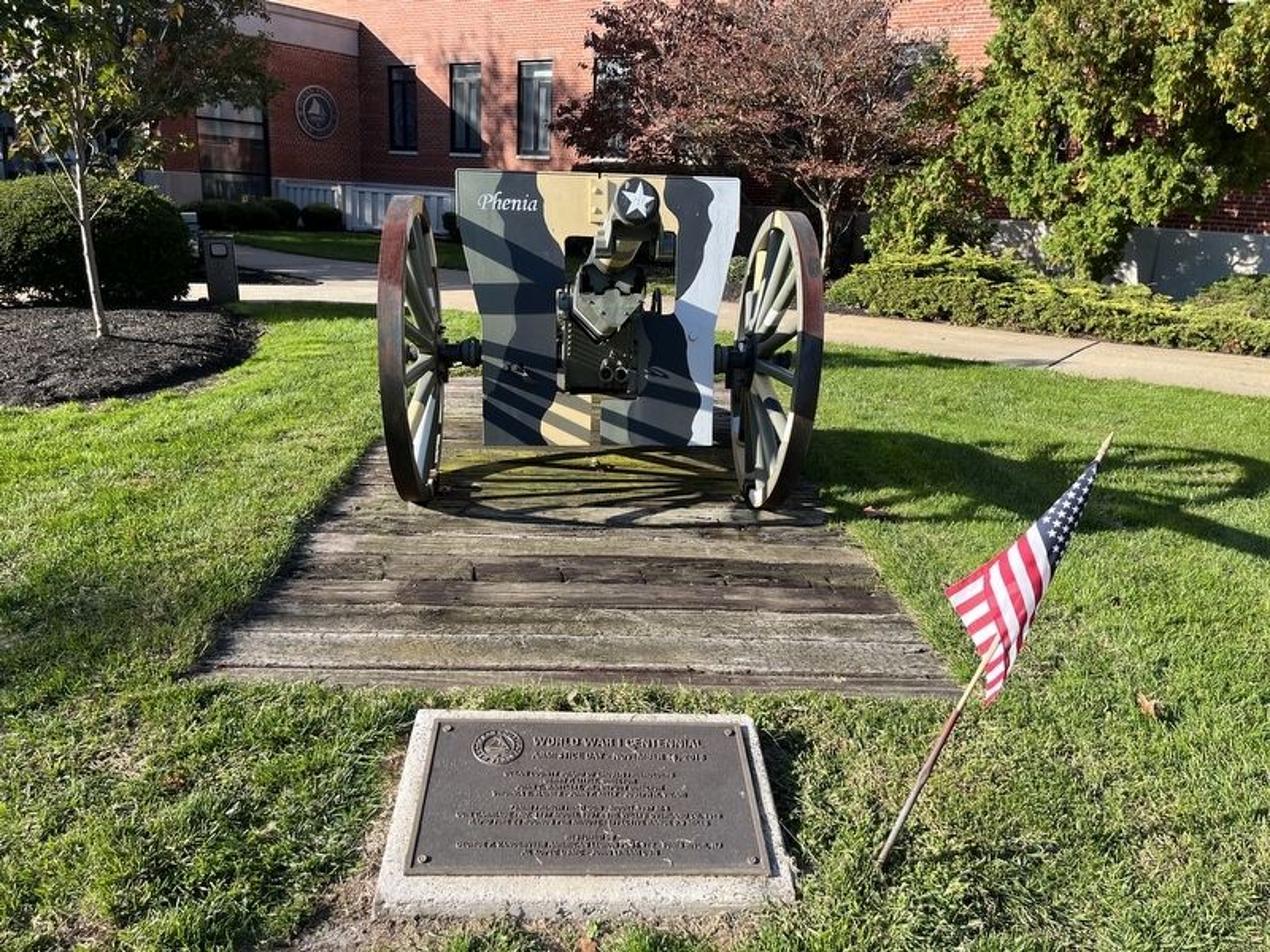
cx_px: 635
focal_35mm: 26
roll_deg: -1.2
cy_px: 476
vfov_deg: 53.1
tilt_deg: -15.7
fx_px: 954
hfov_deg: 67.3
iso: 50
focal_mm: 5.1
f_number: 1.6
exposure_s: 1/1117
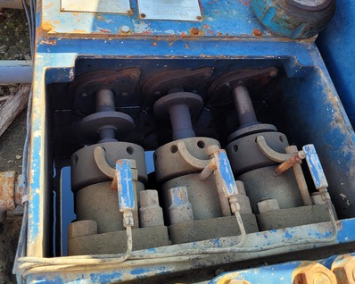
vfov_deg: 42.7
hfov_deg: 52.9
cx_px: 178
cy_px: 92
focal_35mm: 34
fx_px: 357
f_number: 1.8
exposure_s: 1/314
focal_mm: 5.4
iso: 40
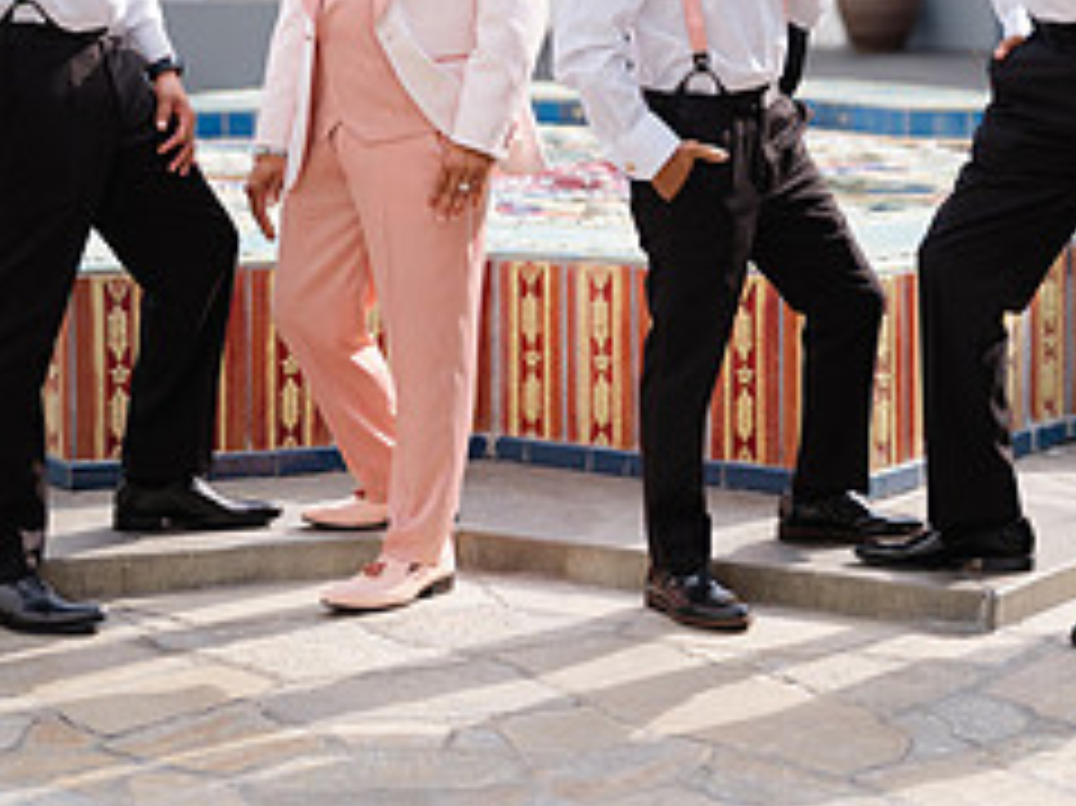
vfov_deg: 13.7
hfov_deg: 18.4
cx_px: 612
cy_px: 92
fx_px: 3324
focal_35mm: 107
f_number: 1.7
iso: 160
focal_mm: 55
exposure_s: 1/3500
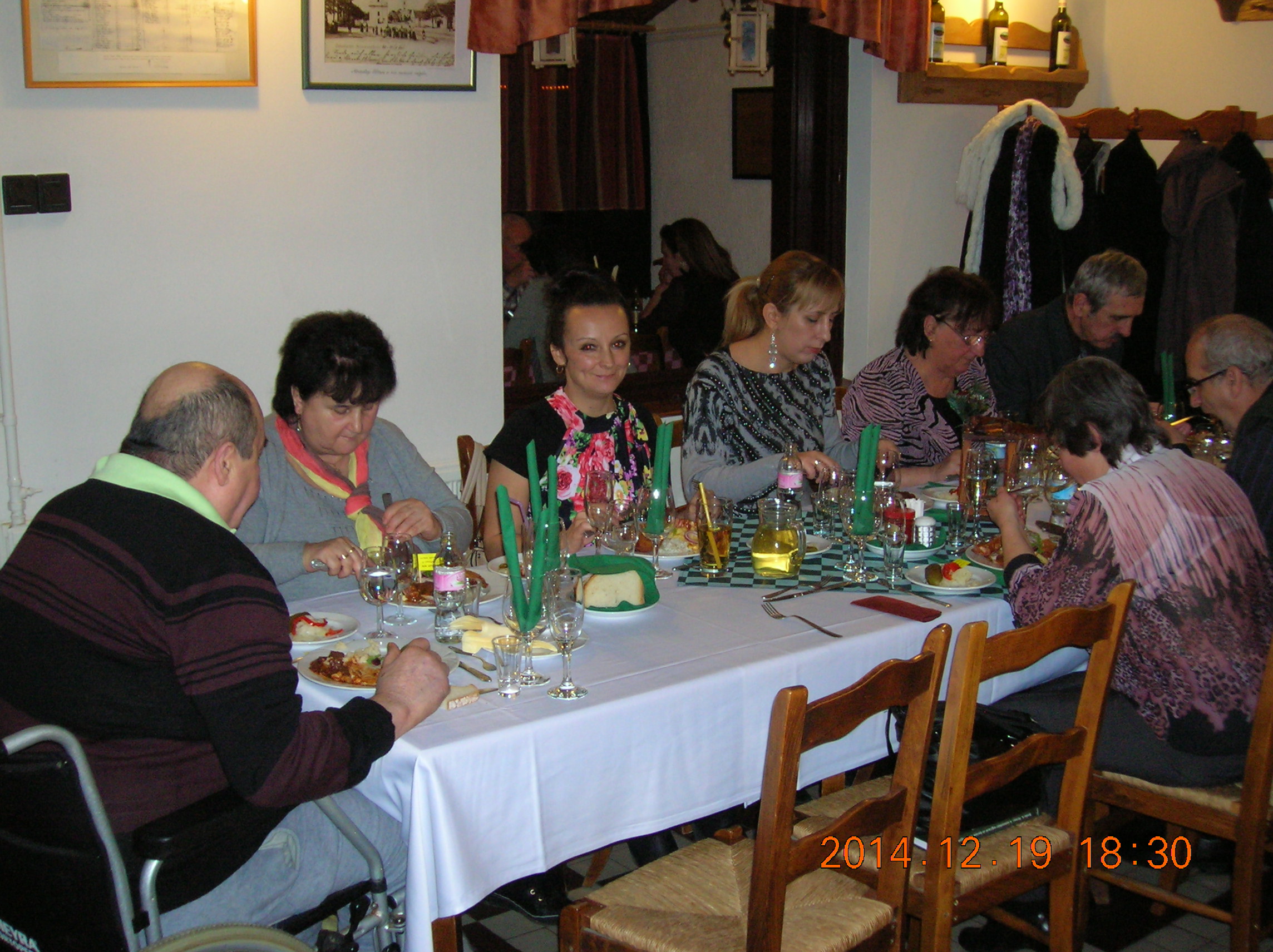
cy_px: 476
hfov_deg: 44.8
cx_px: 636
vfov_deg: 34.3
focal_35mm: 42
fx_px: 1543
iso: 158
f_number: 3.1
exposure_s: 1/60.1
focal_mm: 7
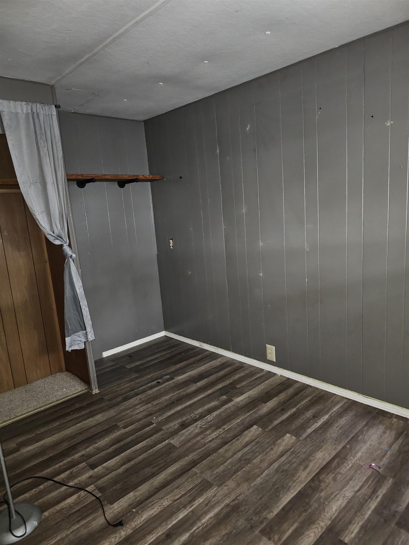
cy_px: 272
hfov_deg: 58.9
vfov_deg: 73.9
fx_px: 362
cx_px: 204
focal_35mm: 23
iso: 1600
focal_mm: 6.3
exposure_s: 1/15
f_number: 1.7
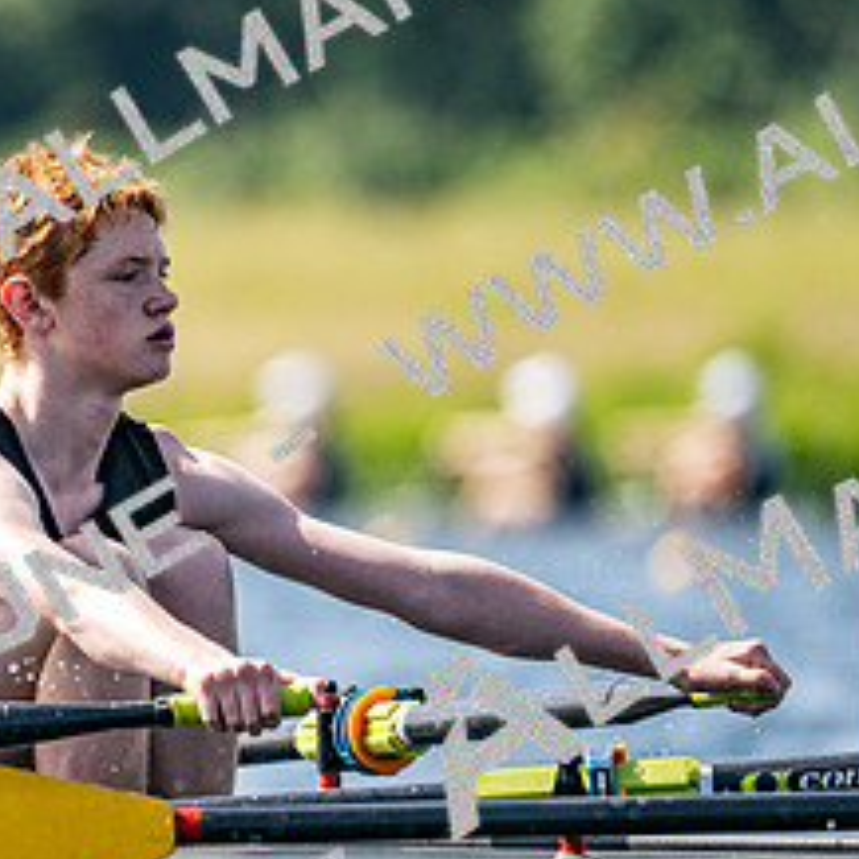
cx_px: 91
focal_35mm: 907
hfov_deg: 1.9
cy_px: 465
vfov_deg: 1.9
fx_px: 25464
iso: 320
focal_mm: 400
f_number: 4.5
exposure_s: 1/2500
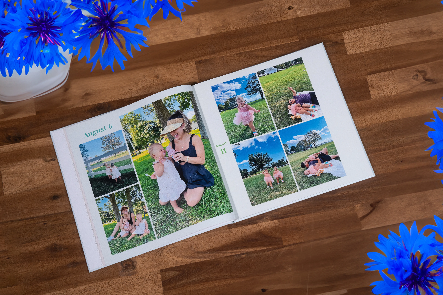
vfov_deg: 21.9
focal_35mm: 62
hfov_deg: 32.4
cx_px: 222
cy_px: 148
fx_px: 763
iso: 500
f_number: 5
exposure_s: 1/160
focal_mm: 62
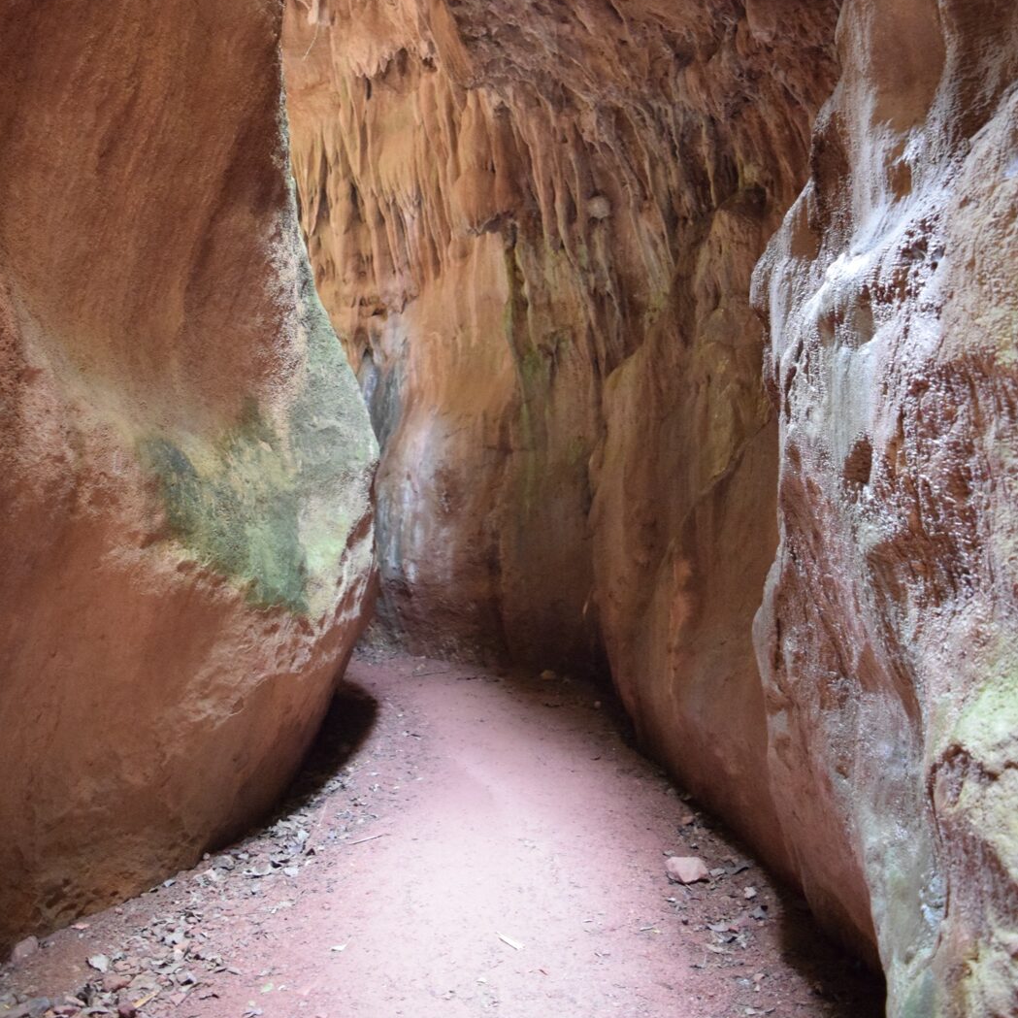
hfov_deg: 47.2
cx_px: 502
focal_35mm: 35
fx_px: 1165
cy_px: 249
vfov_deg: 45.5
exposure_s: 1/13
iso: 6400
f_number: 3.5
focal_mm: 18
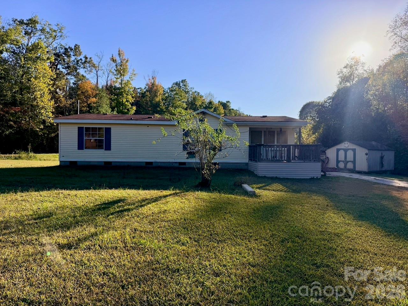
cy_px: 153
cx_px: 204
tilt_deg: -1.3
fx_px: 283
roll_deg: -0.4
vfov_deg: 56.8
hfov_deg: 71.6
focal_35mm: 24
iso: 100
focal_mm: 6.76
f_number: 1.78
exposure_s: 1/4167
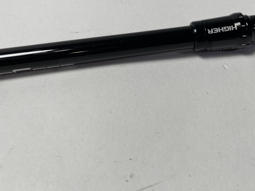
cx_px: 181
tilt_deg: -48.8
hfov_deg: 46.7
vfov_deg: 35.8
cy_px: 44
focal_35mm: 39
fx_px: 287
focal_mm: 4.25
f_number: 1.8
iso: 32
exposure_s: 1/417
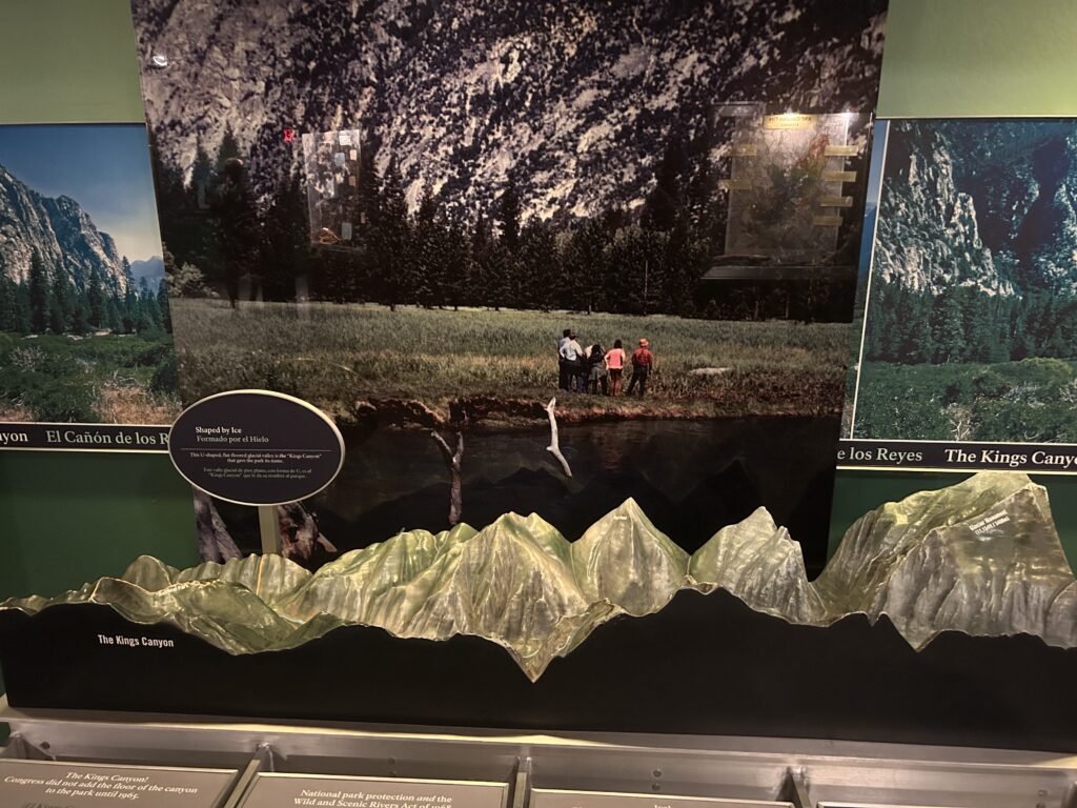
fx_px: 809
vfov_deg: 53.1
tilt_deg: -16.5
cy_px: 404
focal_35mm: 26
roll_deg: +0.8
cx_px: 538
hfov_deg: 67.3
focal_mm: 5.7
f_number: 1.5
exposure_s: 1/30
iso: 800
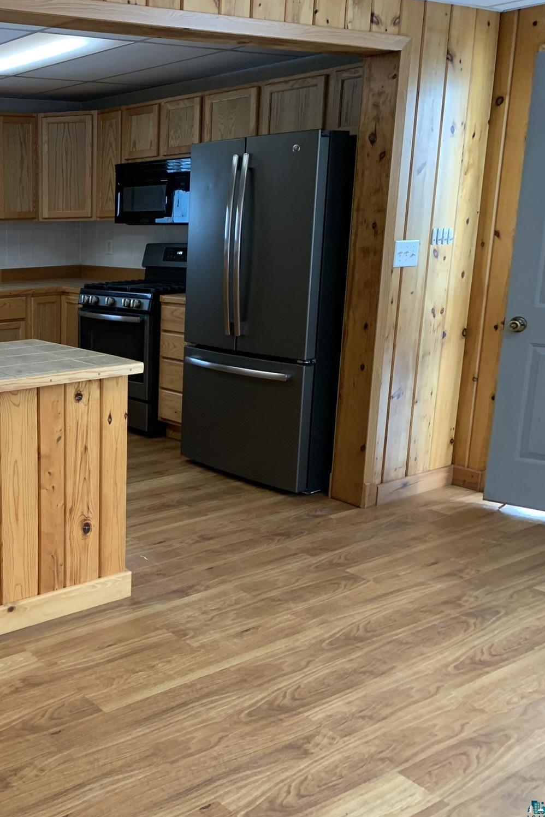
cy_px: 409
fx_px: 840
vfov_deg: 51.9
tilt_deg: -13.1
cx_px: -9
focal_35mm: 37
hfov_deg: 32.8
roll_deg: +1.4
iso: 200
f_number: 1.8
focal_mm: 4.25
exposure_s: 1/60
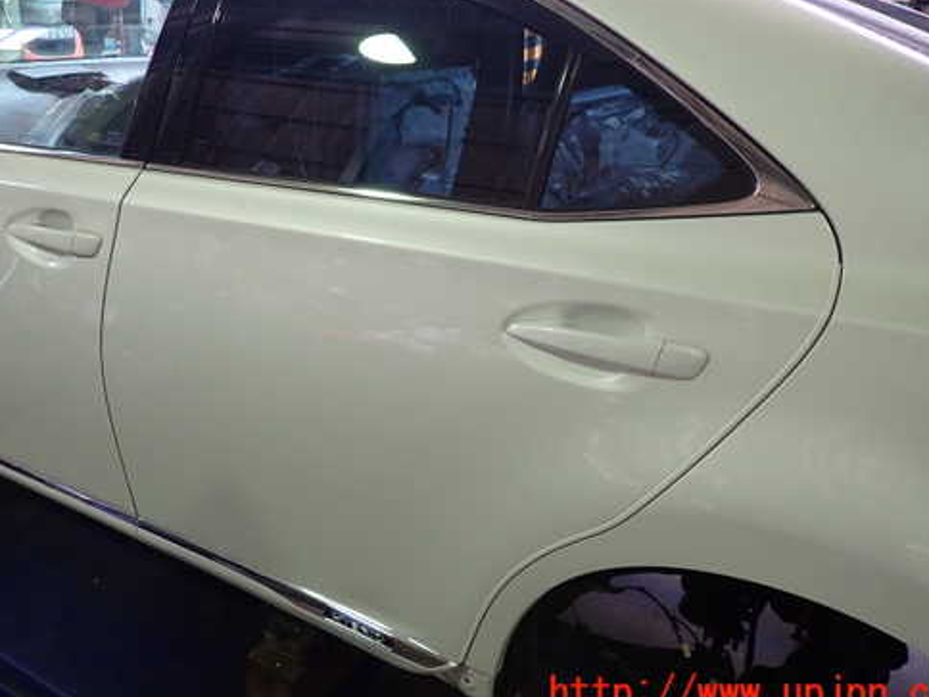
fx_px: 832
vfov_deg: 45.2
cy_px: 286
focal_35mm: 31
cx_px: 407
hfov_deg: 58.2
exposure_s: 1/60
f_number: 2
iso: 200
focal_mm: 4.5
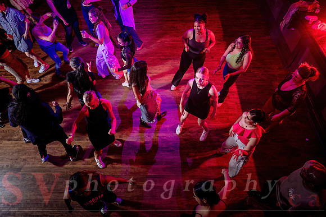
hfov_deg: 73.7
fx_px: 217
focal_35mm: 24
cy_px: 108
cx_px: 163
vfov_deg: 53.2
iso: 1000
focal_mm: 24
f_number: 3.2
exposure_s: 1/80
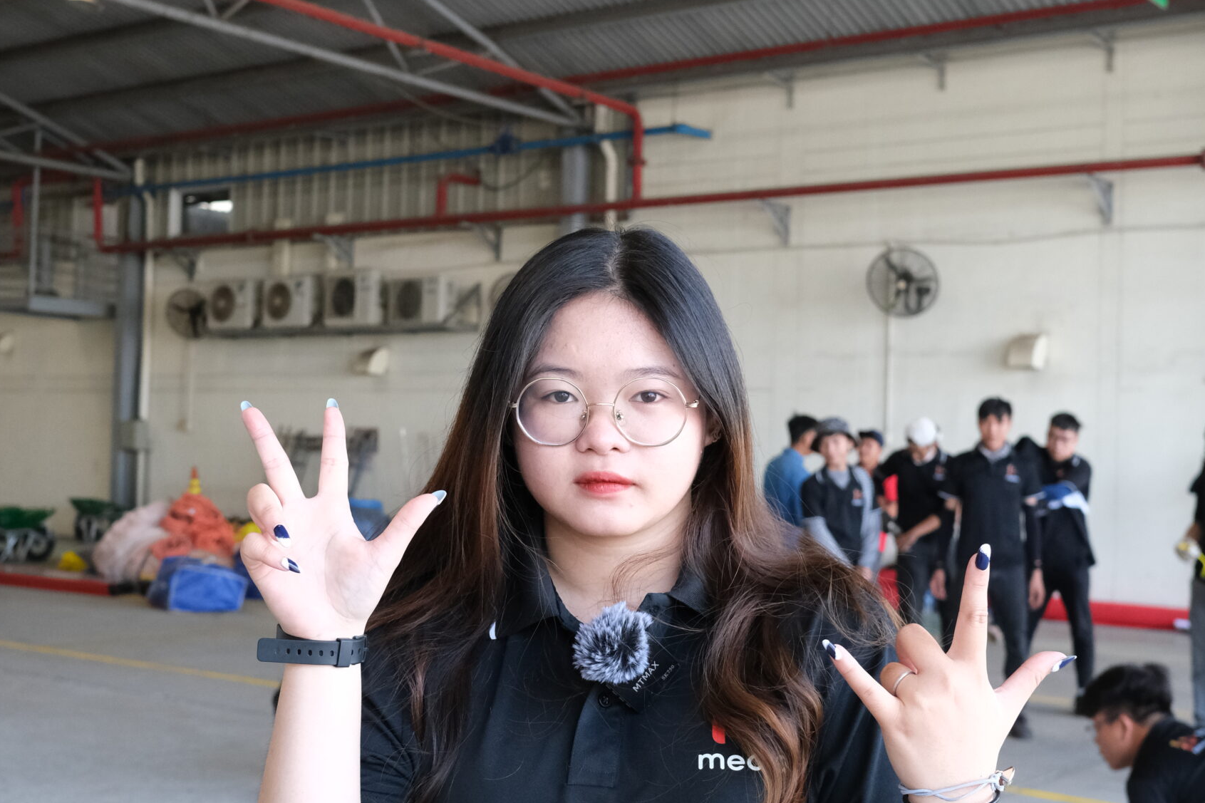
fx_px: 1774
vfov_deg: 25.5
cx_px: 601
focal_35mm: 53
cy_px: 423
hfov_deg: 37.5
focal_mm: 23
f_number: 4.5
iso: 2500
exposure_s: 1/500
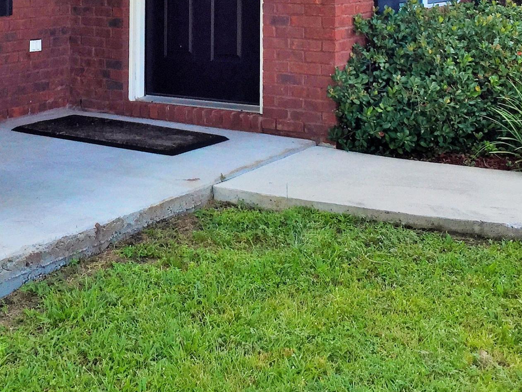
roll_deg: -0.6
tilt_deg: +0.2
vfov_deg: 20.1
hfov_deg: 28.0
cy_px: -69
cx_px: 171
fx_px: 1041
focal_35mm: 69
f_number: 2.2
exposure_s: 1/879
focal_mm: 4.15
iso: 32
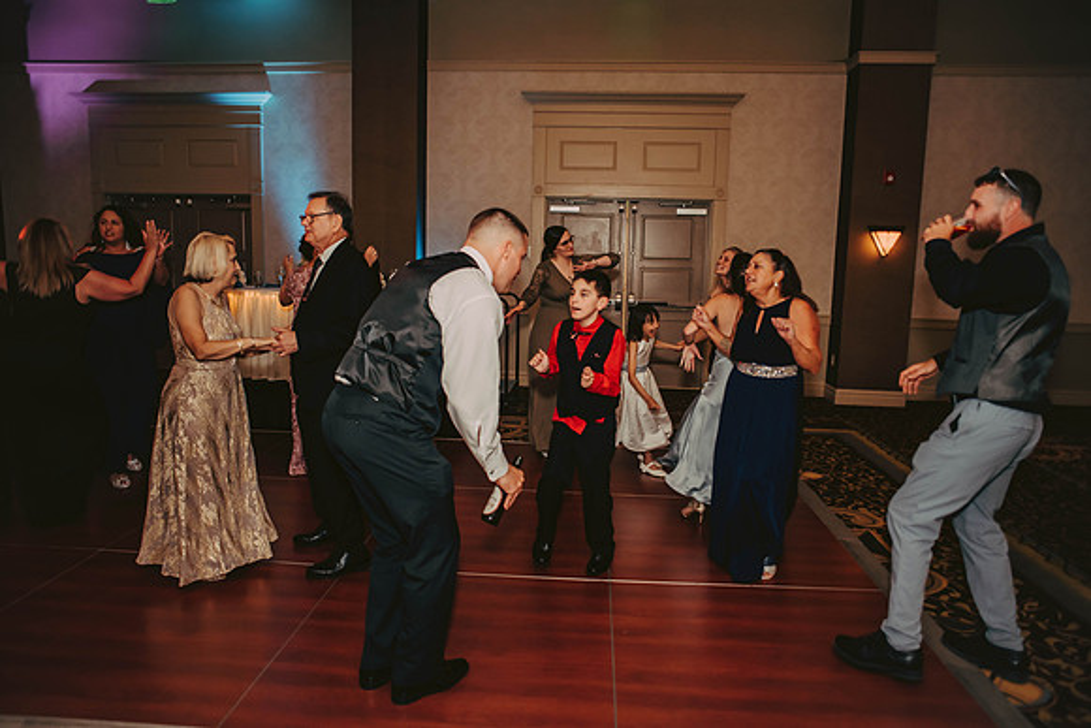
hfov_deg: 73.7
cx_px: 546
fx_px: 727
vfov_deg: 53.2
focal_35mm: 24
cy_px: 364
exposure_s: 1/125
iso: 800
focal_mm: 24
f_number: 2.8
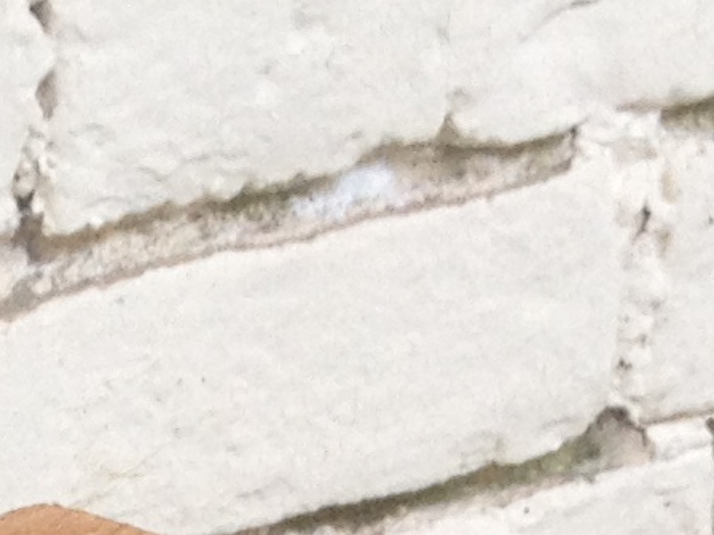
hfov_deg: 7.6
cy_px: 1643
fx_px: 5260
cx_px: -389
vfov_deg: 5.5
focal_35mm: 255
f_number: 2.4
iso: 50
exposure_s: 1/40
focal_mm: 4.28
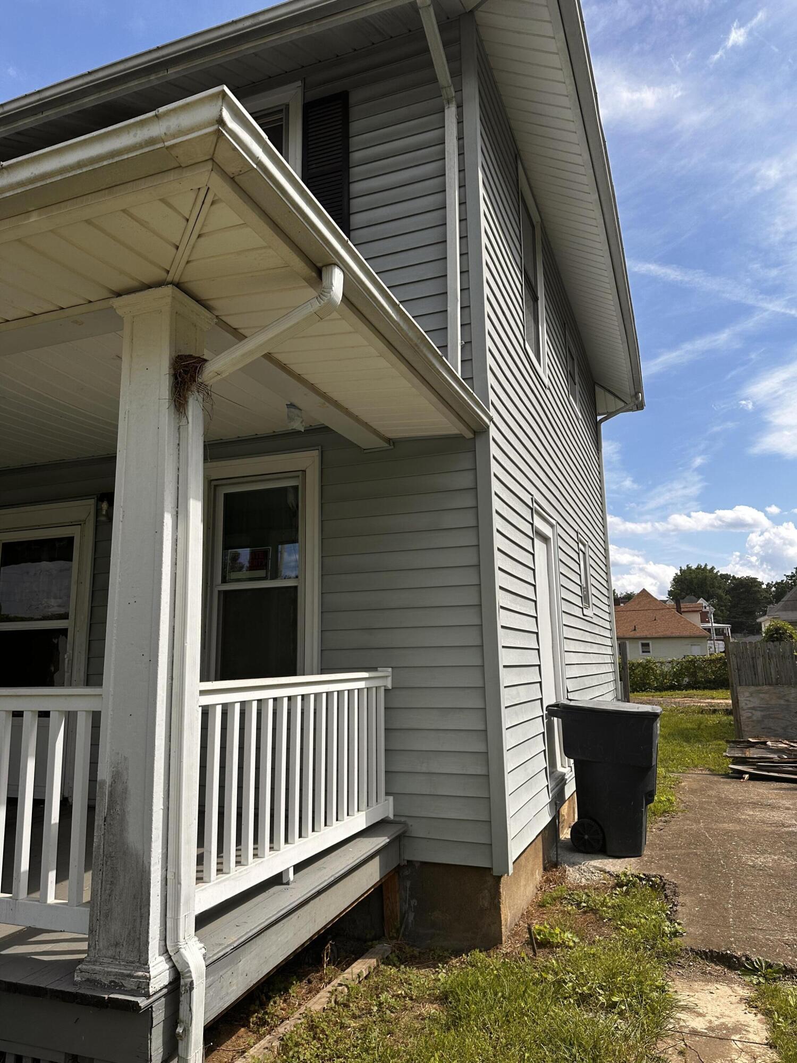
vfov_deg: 71.6
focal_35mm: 24
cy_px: 532
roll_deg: -0.5
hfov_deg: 56.8
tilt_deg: +12.3
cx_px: 398
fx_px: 737
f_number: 1.78
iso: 80
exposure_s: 1/3861
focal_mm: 6.86
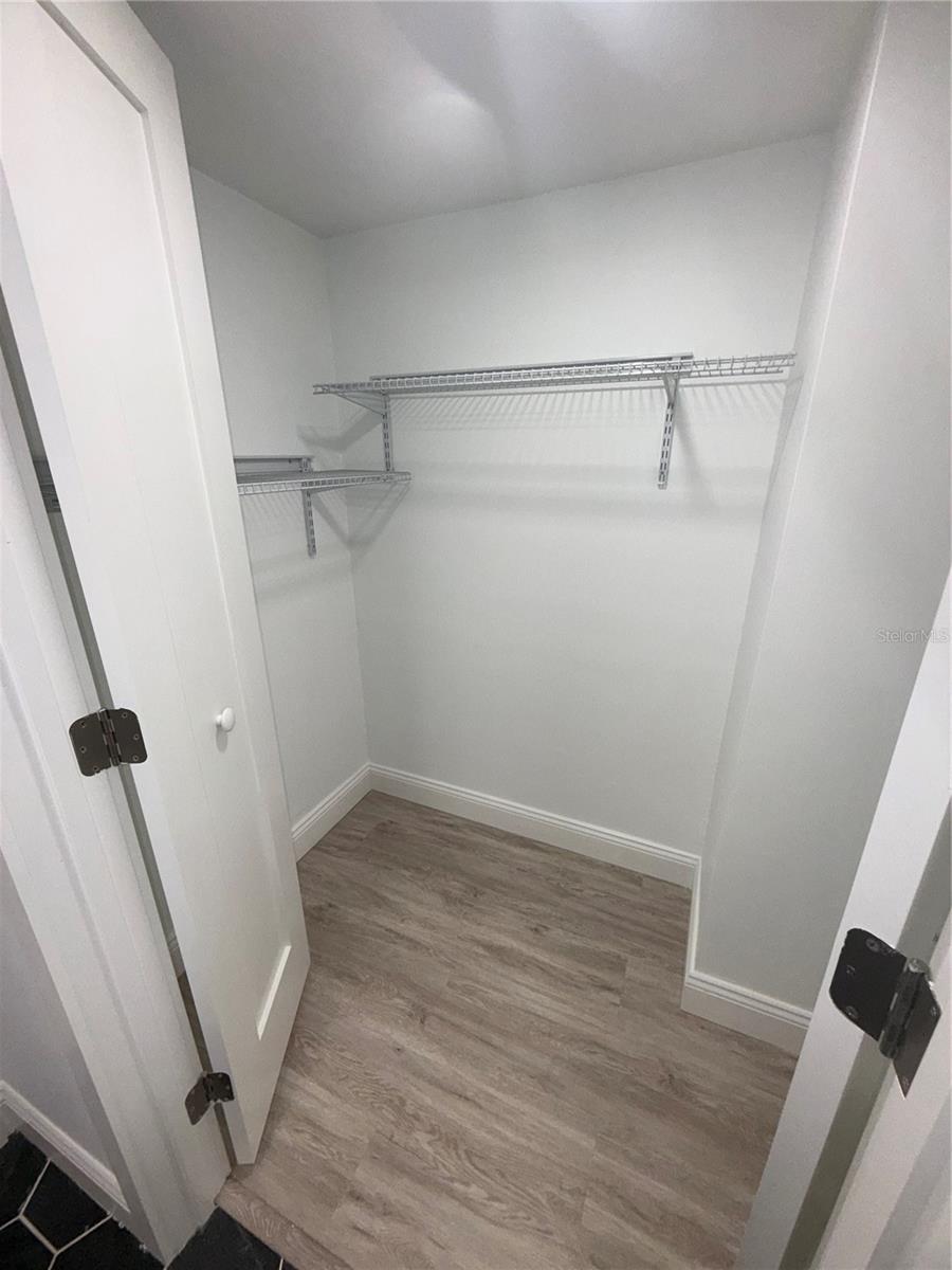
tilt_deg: -18.1
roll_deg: -1.7
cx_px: 476
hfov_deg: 85.7
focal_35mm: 14
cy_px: 635
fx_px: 513
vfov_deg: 102.1
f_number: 2.2
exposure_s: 1/122
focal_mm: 2.22
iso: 64
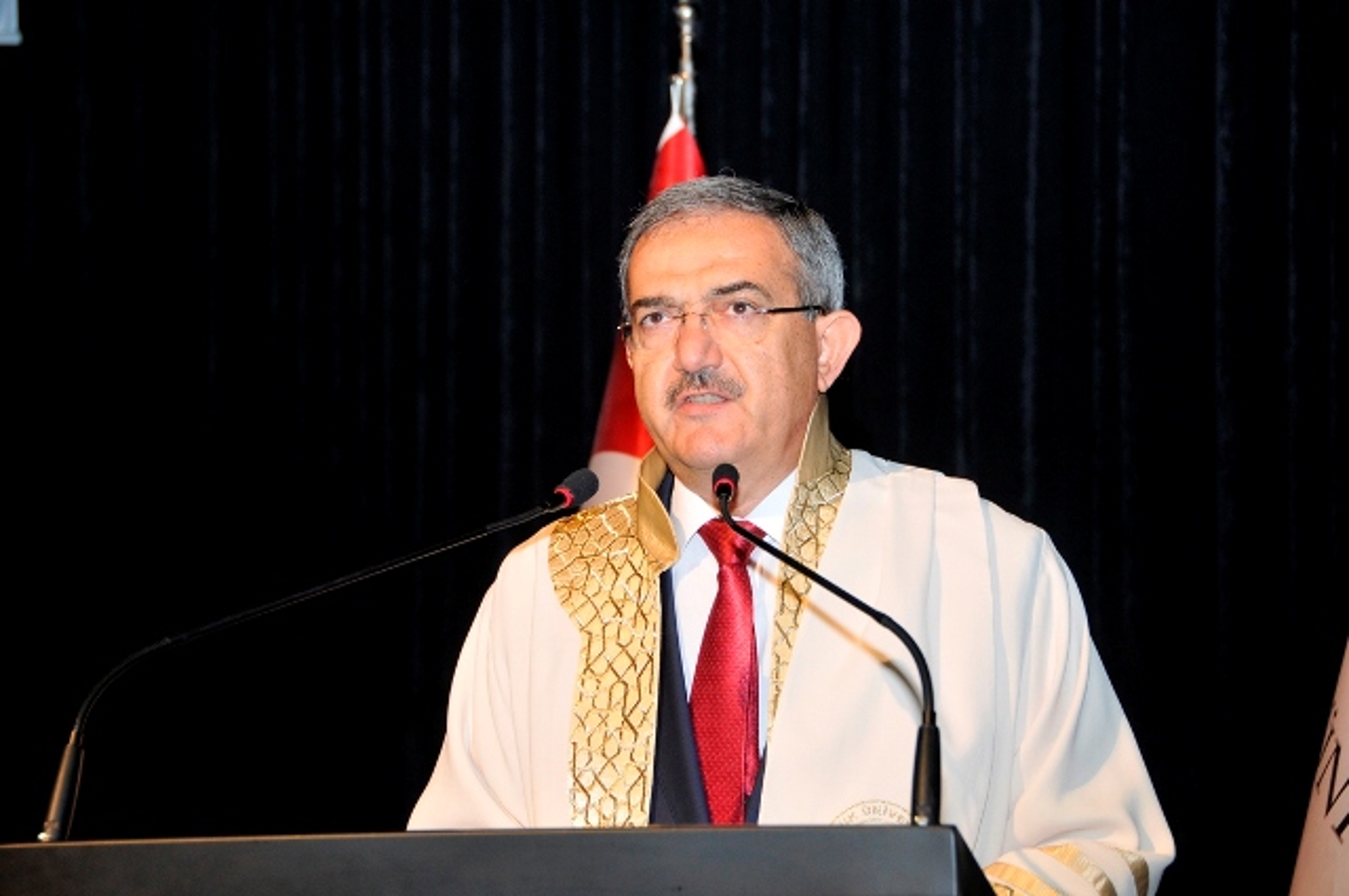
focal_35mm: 112
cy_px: 448
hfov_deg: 18.2
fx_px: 4210
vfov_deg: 12.1
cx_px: 674
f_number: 5
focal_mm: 75
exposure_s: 1/60
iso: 500
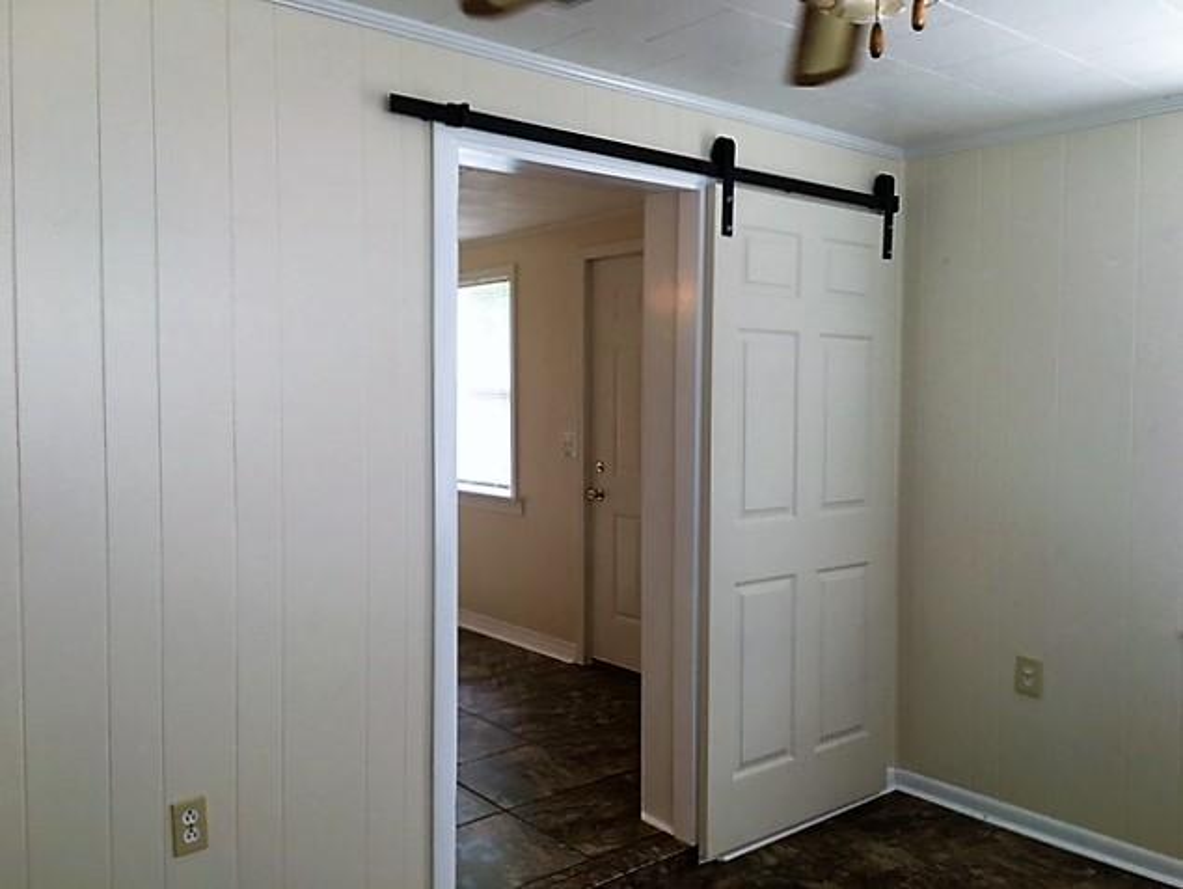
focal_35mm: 29
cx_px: 592
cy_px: 444
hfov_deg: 61.6
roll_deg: -0.8
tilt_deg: -3.1
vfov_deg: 48.3
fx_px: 992
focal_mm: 4.15
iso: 64
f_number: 2.2
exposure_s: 1/15
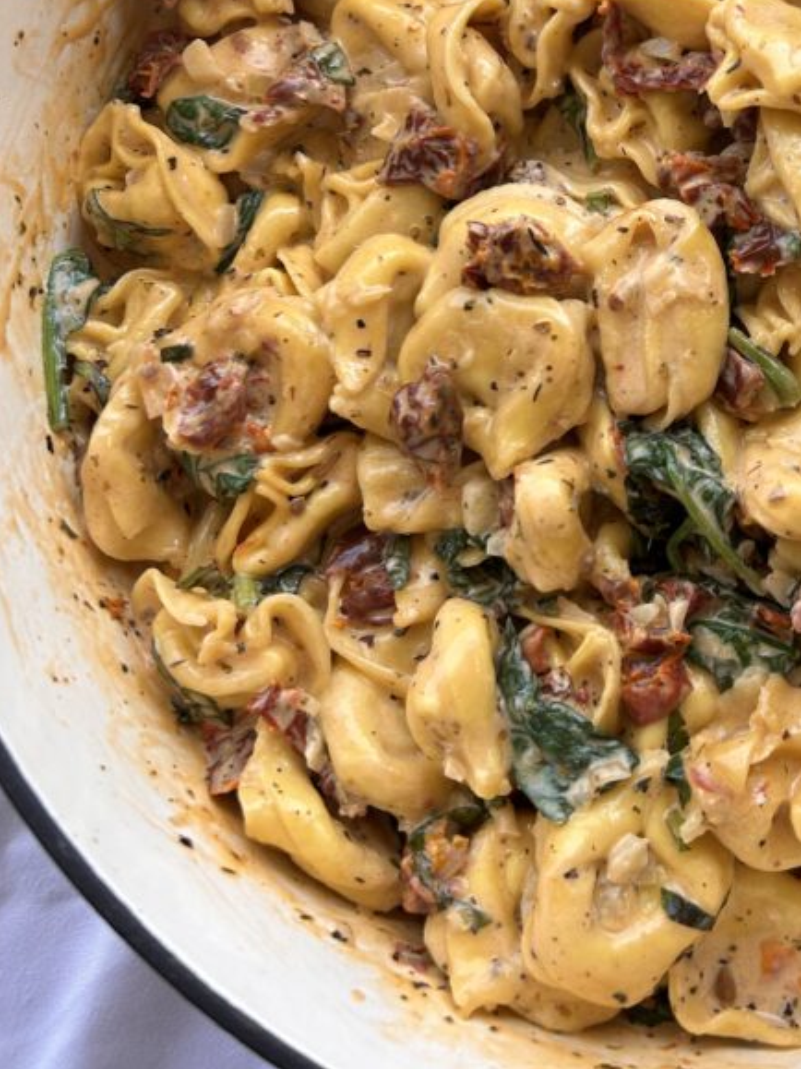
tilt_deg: -80.4
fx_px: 1420
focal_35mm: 46
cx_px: 690
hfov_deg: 30.4
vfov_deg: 39.9
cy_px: 244
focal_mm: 5.7
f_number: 1.5
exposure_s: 1/533
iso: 50
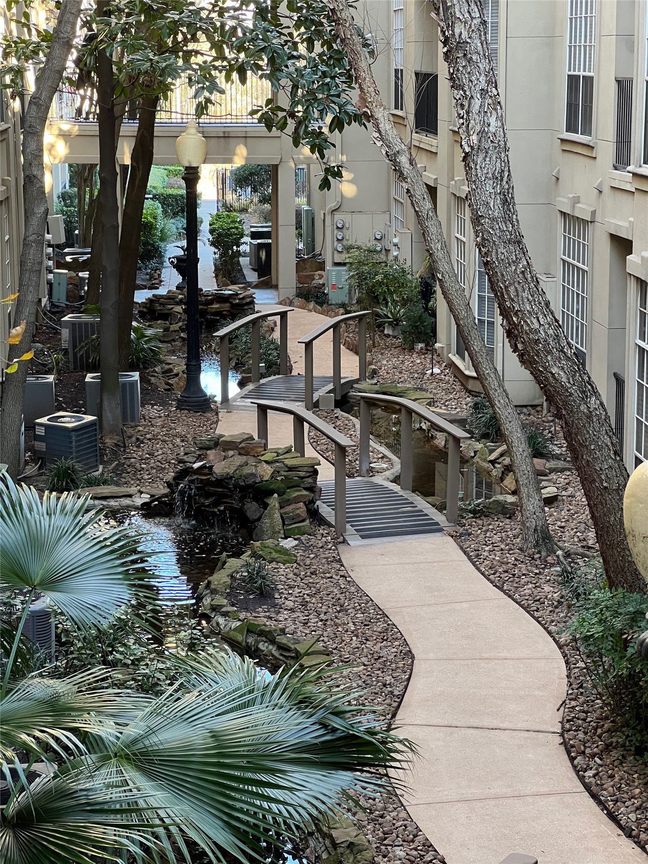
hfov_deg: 19.1
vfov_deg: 25.3
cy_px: 432
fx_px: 1922
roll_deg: +0.0
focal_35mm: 77
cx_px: 324
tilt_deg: -10.7
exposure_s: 1/120
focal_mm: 9
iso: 320
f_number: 2.8
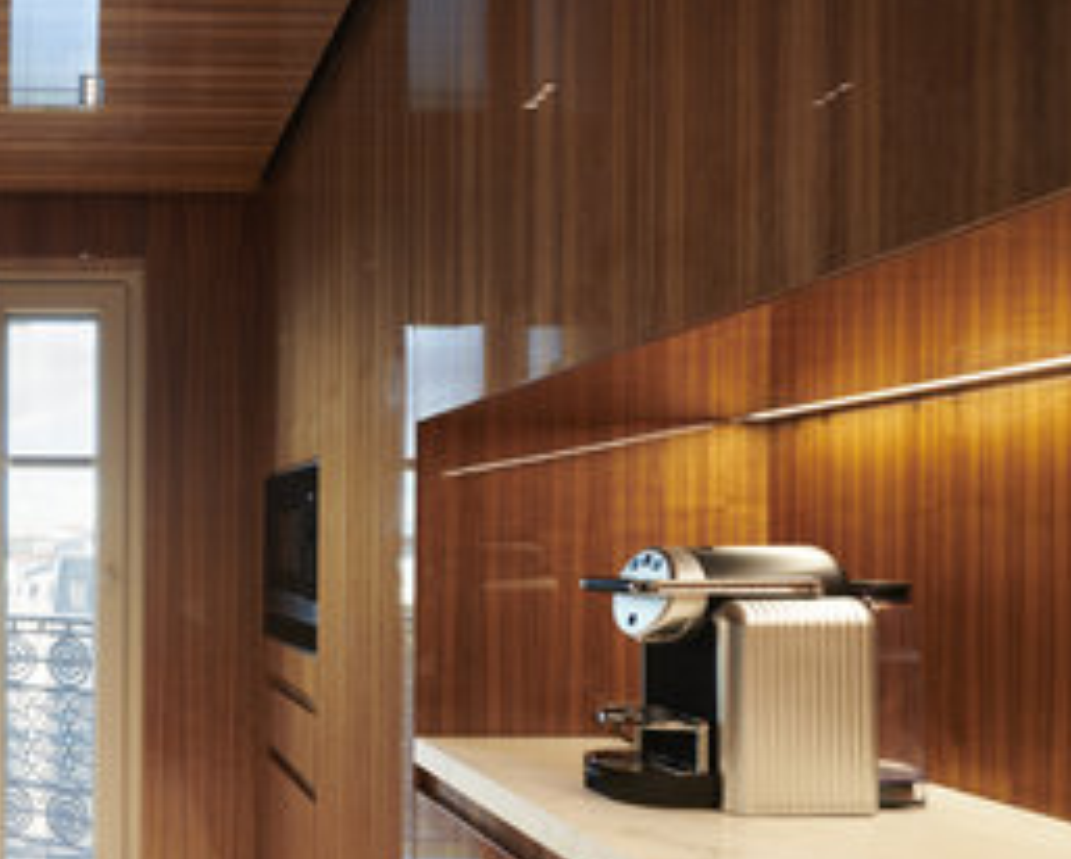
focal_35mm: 28
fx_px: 888
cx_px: 79
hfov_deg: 53.2
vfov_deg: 51.0
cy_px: 546
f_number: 8
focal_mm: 16
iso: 100
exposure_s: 2
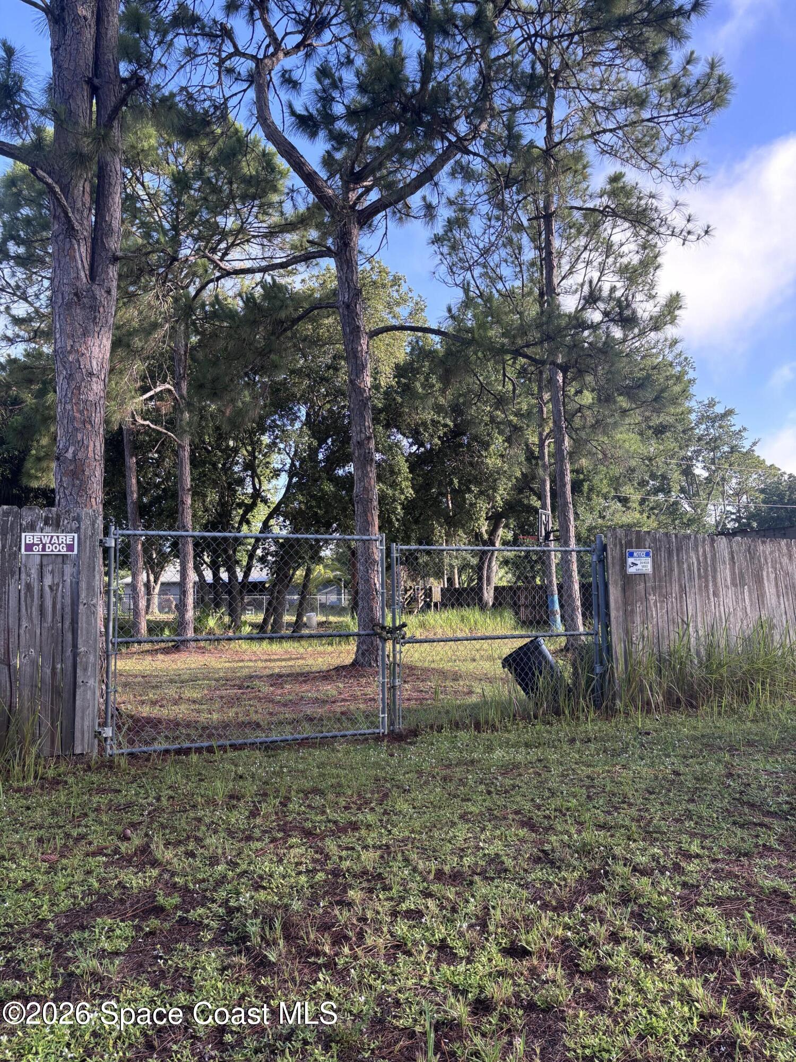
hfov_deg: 53.1
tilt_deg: +5.6
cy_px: 531
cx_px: 398
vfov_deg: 67.3
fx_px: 797
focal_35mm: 26
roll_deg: +1.2
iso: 50
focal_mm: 5.96
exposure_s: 1/403
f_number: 1.6
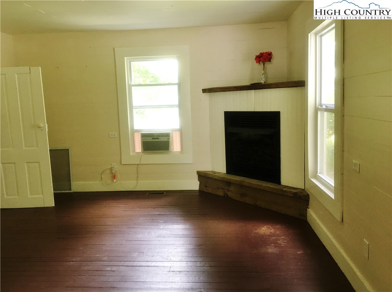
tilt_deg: -6.4
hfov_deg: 61.8
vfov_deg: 48.0
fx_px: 328
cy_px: 146
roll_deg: +1.9
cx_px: 196
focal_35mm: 29
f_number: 2.2
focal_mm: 4.15
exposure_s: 1/30
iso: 80
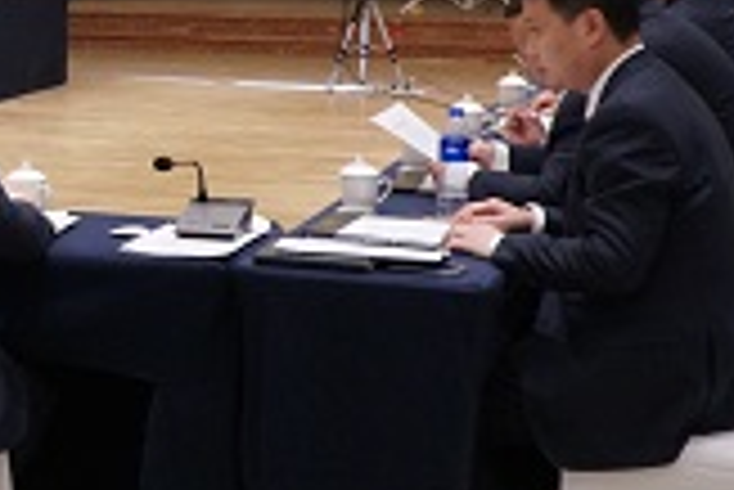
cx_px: -140
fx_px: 1857
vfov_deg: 15.0
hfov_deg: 20.9
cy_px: 124
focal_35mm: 91
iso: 2000
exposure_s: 1/160
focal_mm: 18
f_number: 4
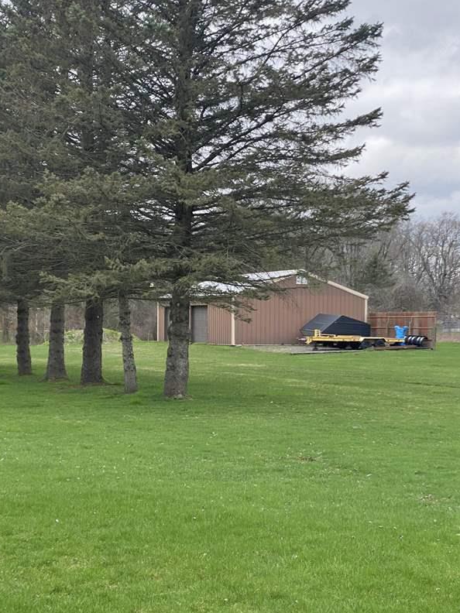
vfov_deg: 30.7
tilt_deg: -0.5
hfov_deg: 23.3
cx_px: 223
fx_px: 1116
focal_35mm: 63
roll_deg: -0.8
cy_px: 345
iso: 20
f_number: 2
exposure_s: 1/578
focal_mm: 6
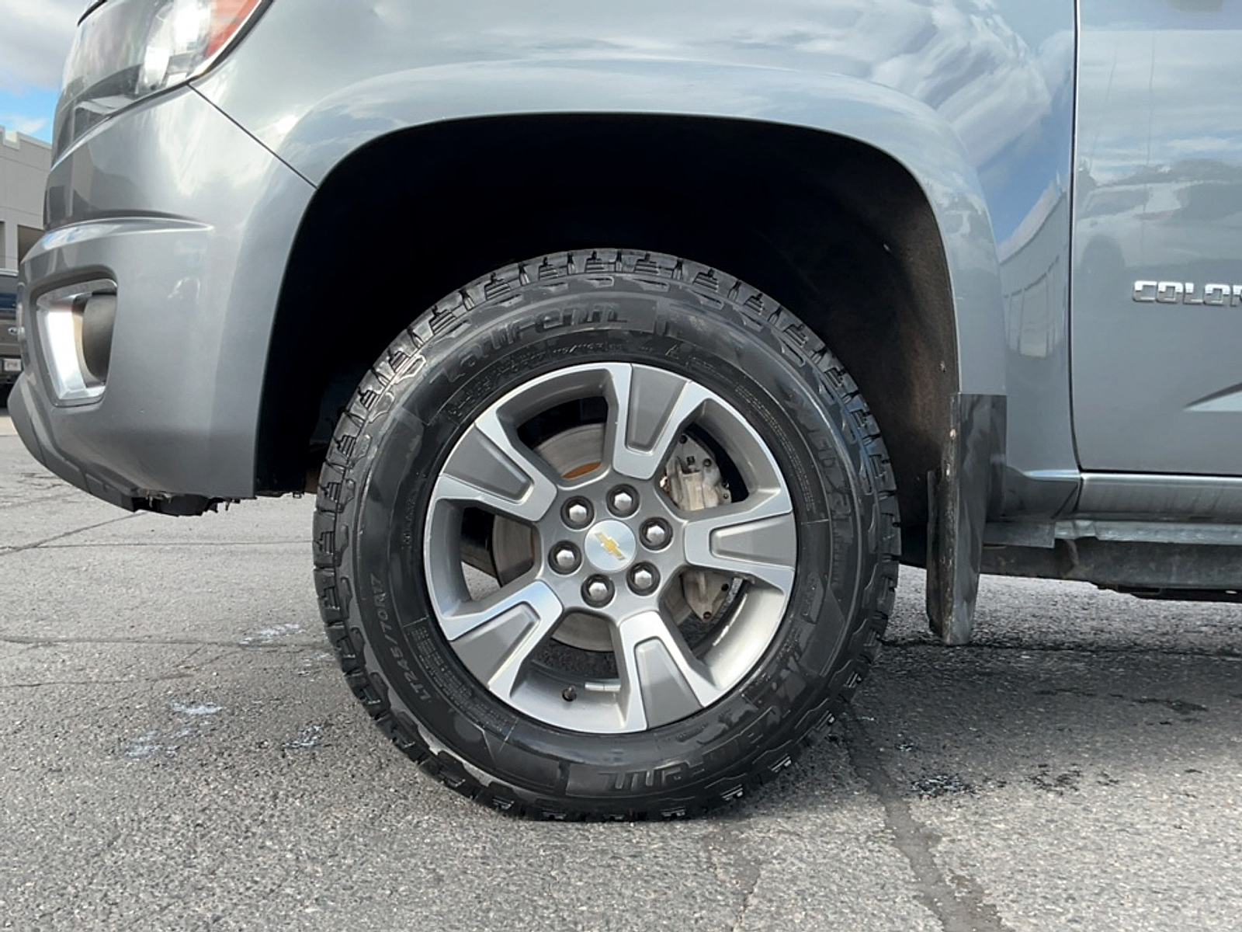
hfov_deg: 60.0
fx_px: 1076
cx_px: 621
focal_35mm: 30
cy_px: 466
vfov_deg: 46.8
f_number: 1.8
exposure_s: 1/362
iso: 25
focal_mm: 3
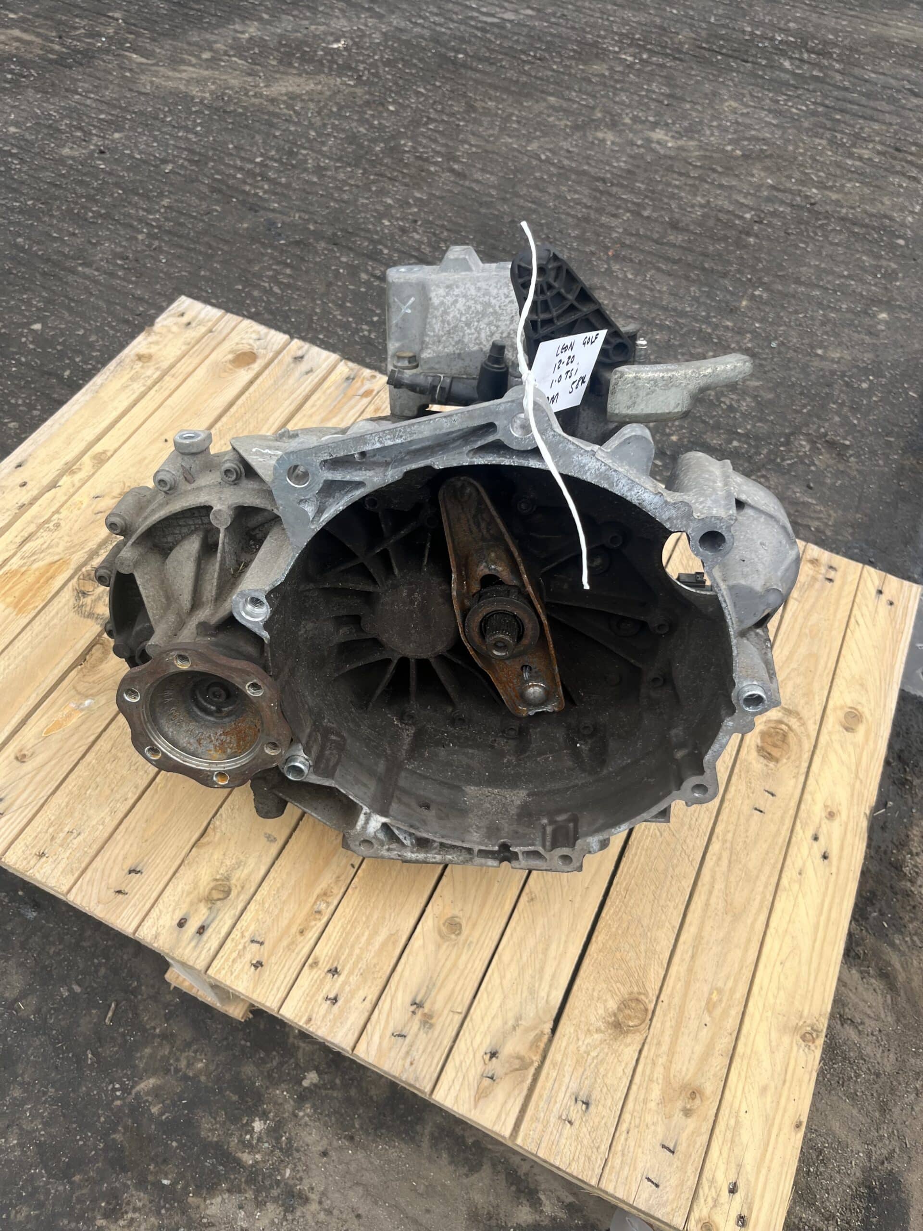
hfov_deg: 53.1
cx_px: 462
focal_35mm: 26
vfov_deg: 67.3
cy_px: 616
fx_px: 924
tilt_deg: -55.4
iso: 50
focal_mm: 5.1
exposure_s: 1/1106
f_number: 1.6
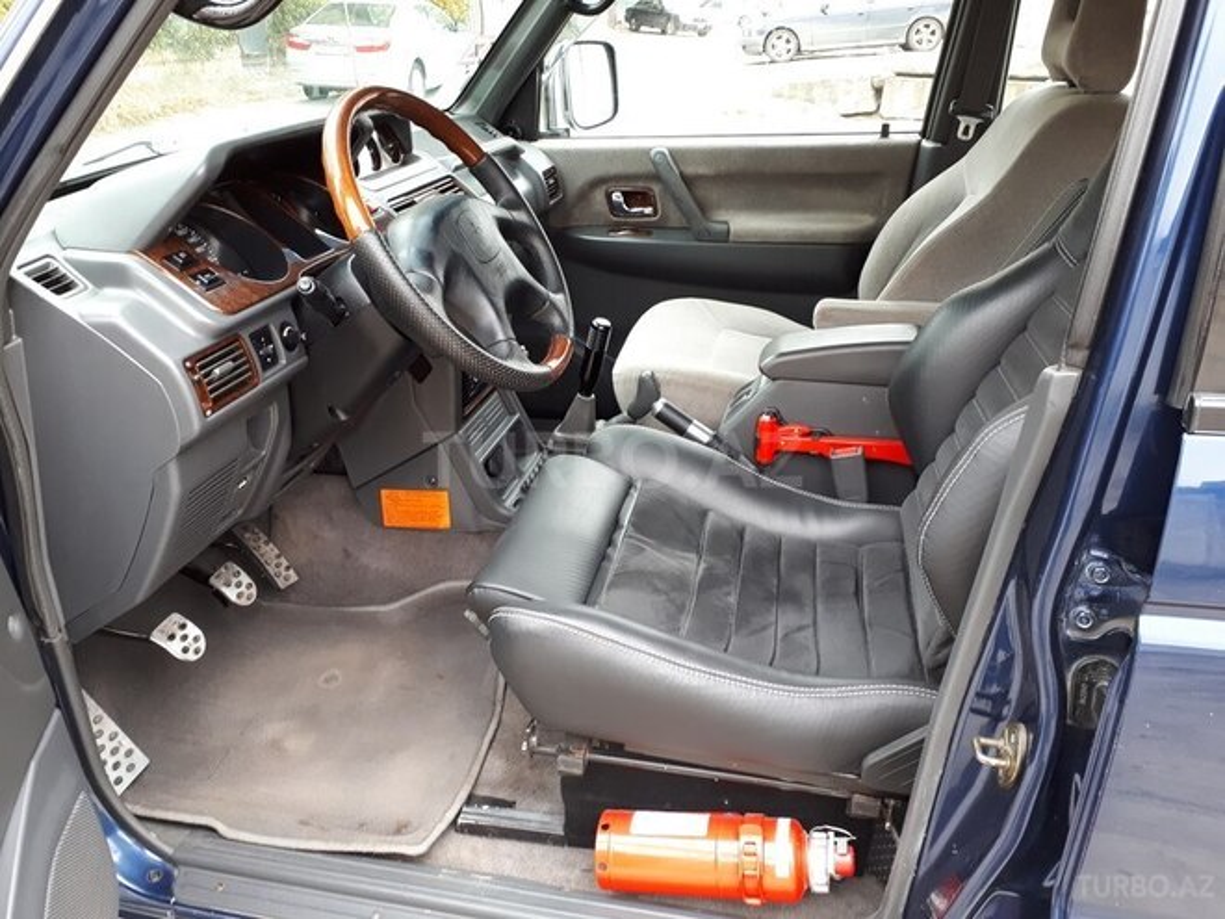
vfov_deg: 51.4
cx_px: 612
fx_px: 955
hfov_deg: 65.3
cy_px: 460
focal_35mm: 27
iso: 80
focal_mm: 3.6
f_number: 1.9
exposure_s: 1/33
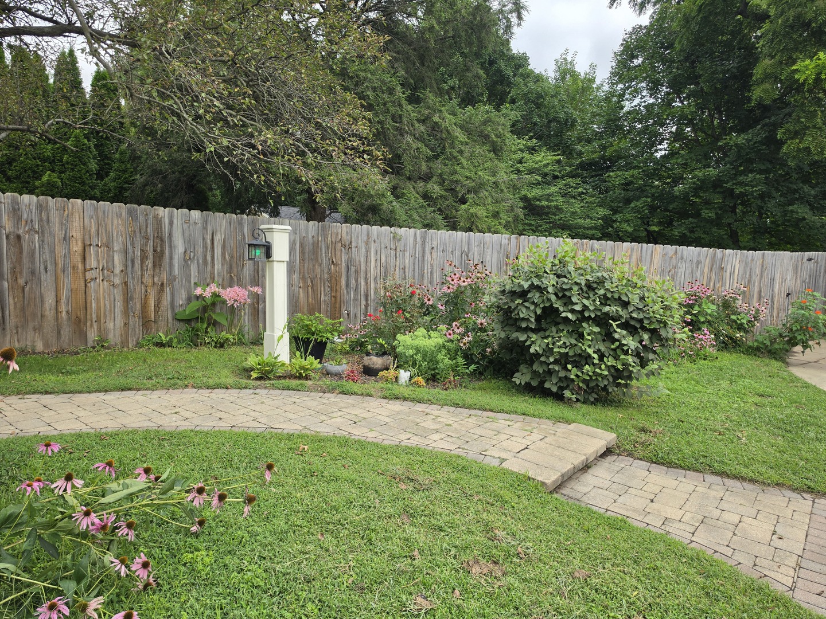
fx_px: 549
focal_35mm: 23
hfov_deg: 73.9
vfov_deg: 58.9
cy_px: 310
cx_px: 413
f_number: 1.4
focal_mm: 6.5
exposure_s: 1/2715
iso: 64
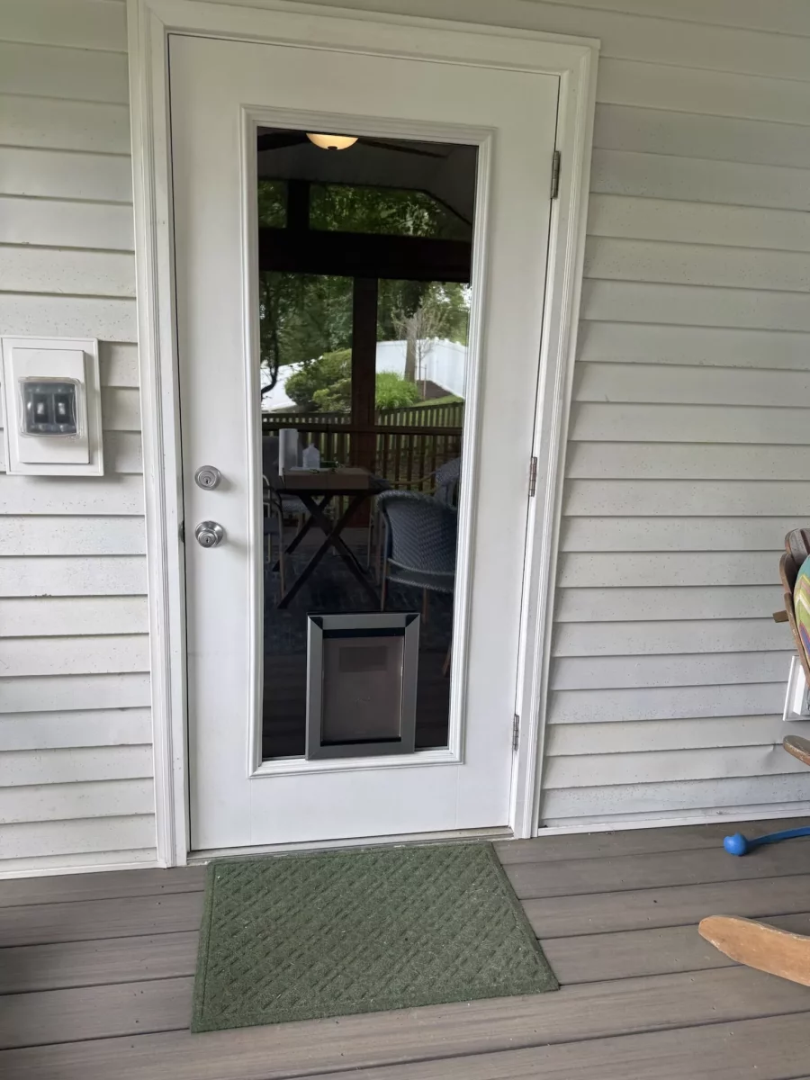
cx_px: 405
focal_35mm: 24
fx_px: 749
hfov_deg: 56.8
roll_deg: -0.5
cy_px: 540
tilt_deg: -10.9
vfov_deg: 71.6
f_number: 1.78
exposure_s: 1/120
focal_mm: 6.76
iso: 80
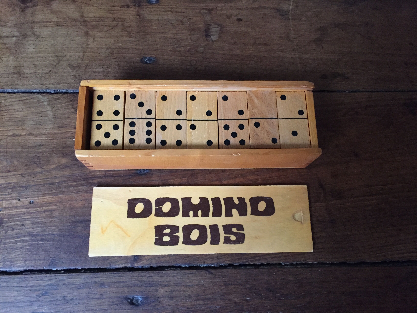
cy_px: 156
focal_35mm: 29
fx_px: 349
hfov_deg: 61.7
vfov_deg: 48.2
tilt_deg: -75.8
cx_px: 208
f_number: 2.2
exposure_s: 1/25
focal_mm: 4.15
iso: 250
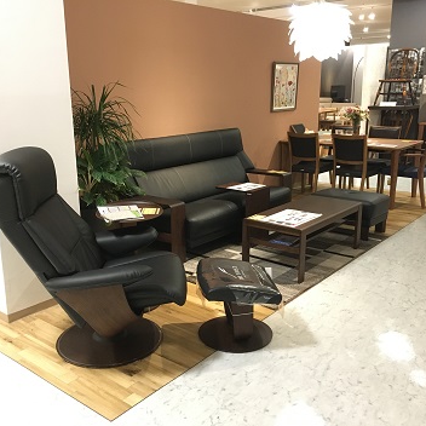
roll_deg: +0.7
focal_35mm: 35
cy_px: 217
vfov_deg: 47.2
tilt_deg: -16.1
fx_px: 487
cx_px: 205
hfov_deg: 47.2
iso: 200
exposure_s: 1/30
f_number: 2.2
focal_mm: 4.15
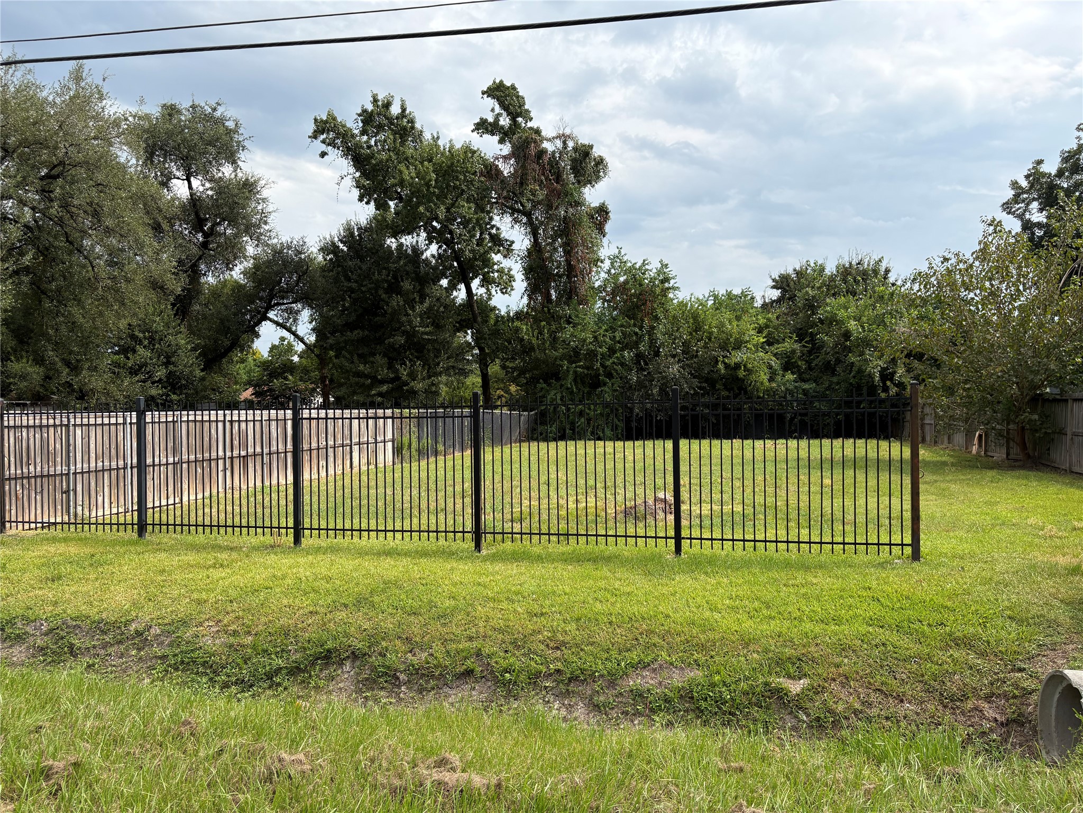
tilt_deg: +0.2
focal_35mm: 26
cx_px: 542
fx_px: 813
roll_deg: +0.9
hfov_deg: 67.3
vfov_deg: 53.1
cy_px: 406
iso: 50
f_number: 1.6
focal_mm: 5.96
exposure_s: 1/3831
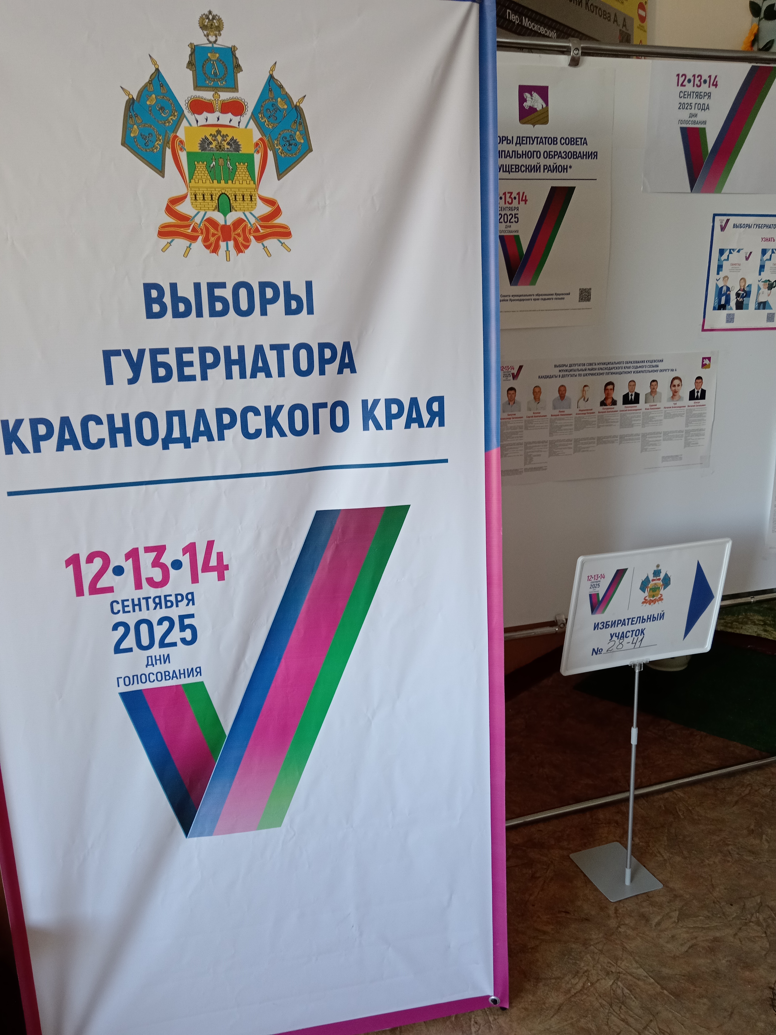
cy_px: 518
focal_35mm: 27
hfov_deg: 51.4
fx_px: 807
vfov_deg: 65.3
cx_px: 388
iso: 602
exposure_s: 1/50
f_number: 1.9
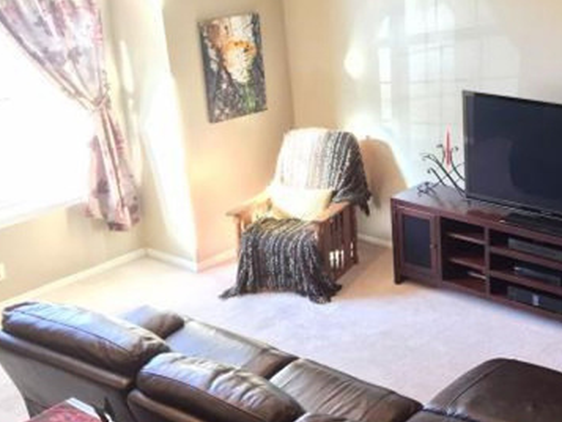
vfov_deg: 28.0
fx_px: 845
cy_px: 173
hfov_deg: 35.0
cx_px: 493
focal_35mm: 52
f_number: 2.2
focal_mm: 4.15
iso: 160
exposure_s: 1/30
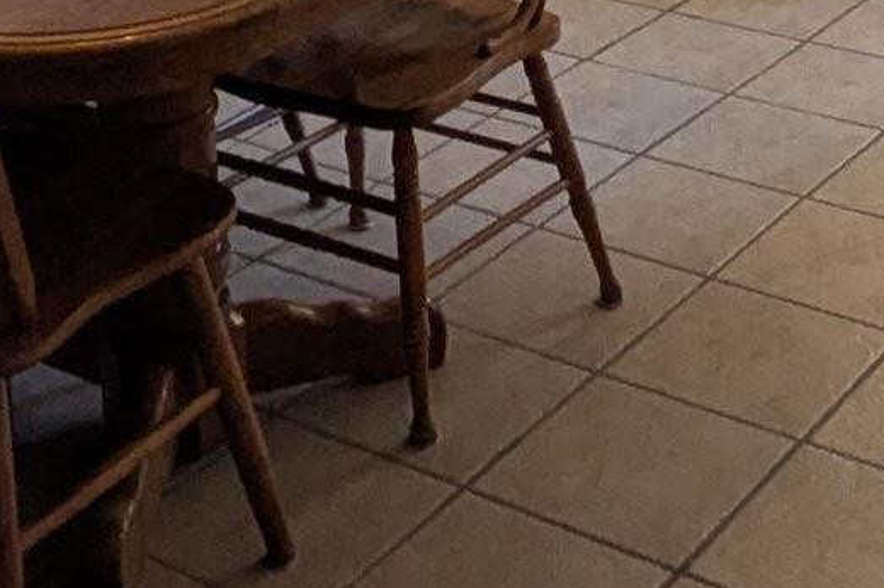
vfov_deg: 14.6
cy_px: -343
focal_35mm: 86
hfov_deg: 23.6
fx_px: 2110
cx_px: 552
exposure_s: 1/30
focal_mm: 1.83
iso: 68
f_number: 2.2
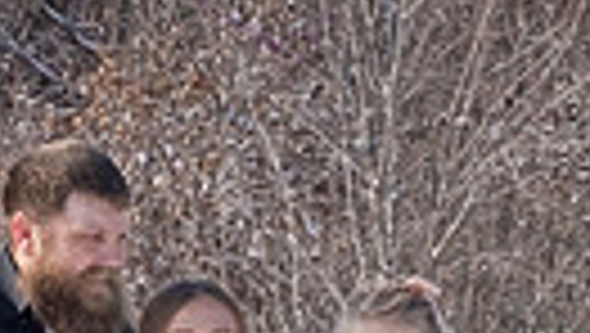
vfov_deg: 3.3
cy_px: 533
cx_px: 279
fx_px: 5826
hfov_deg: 5.8
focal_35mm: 372
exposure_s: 1/1000
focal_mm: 80
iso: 640
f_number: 16
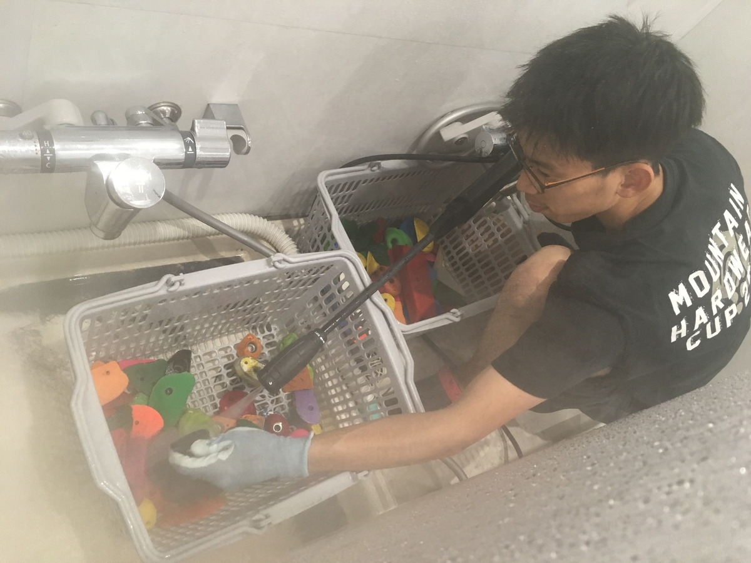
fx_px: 629
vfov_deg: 48.2
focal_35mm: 29
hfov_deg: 61.7
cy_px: 282
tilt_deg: -46.3
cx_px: 376
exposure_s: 1/30
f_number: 2.2
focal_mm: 4.15
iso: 125
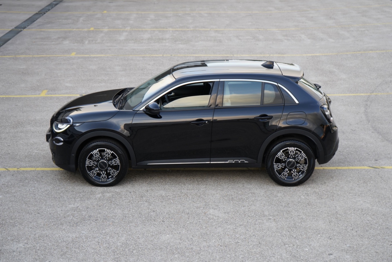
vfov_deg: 21.3
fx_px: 697
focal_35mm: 64
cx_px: 196
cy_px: 131
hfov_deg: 31.4
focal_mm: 64
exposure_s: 1/160
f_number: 5.6
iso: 500
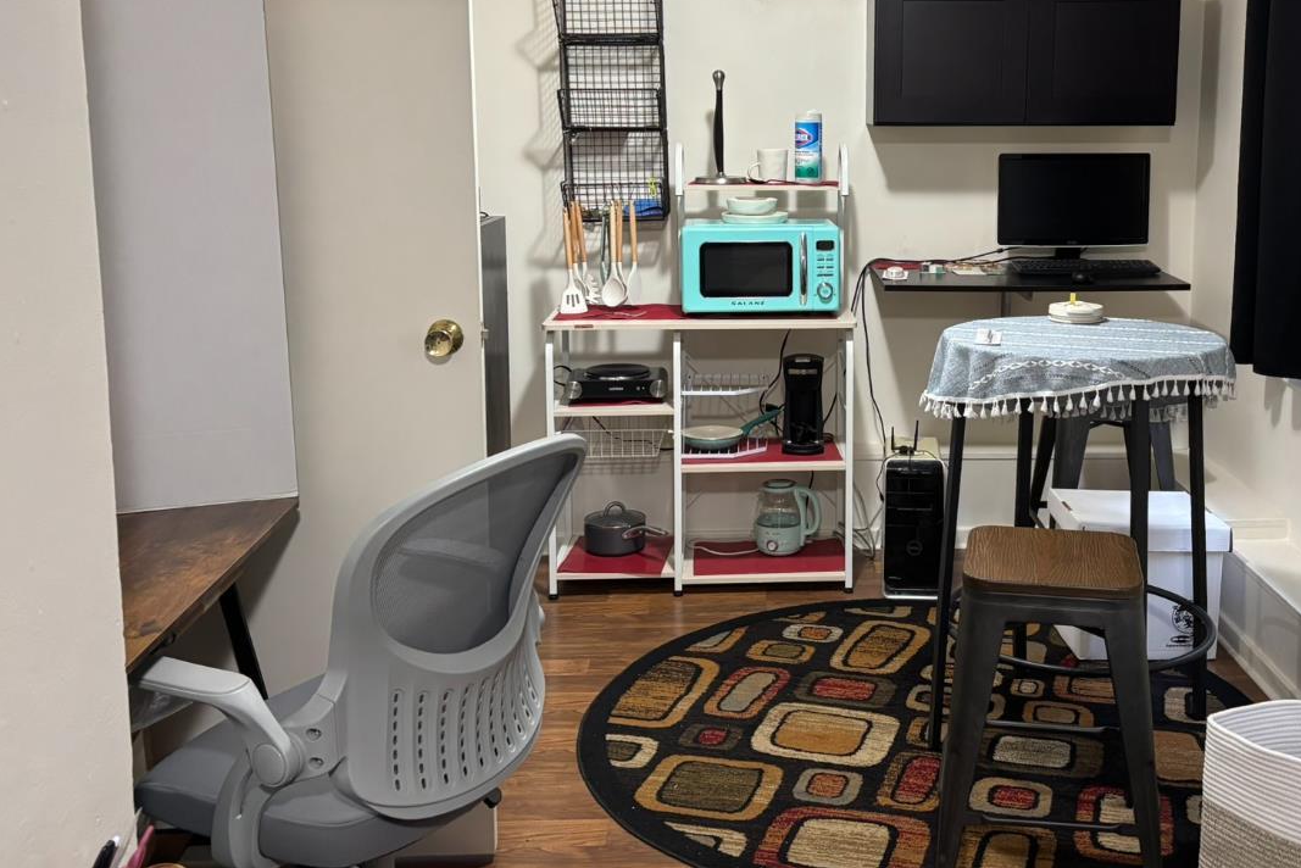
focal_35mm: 38
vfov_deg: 34.7
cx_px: 814
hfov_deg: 50.2
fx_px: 1374
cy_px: 287
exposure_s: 1/60
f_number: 1.6
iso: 250
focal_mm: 5.96
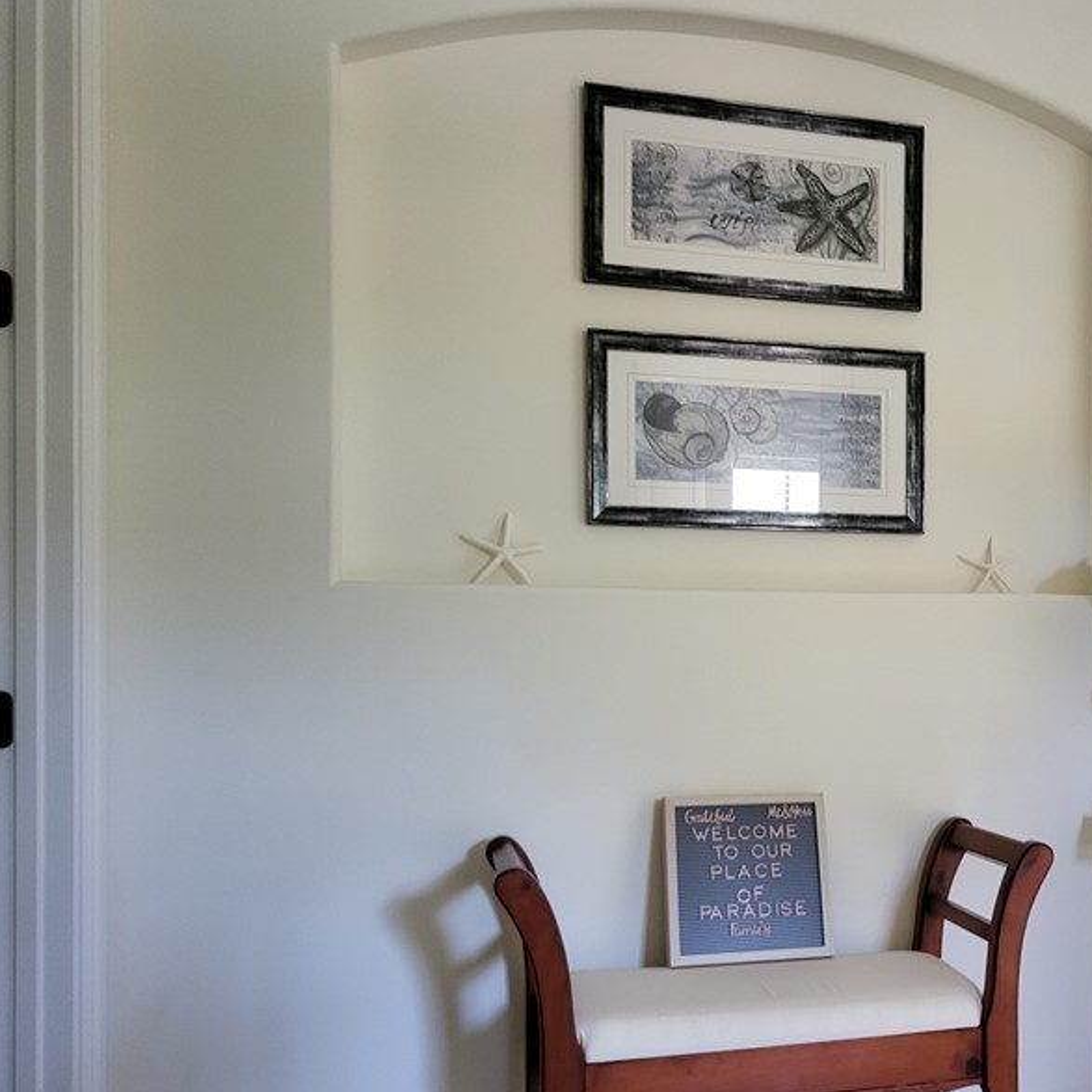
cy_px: 649
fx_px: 1321
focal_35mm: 37
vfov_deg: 44.7
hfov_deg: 42.8
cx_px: 878
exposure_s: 1/24
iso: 500
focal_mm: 5
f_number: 1.8
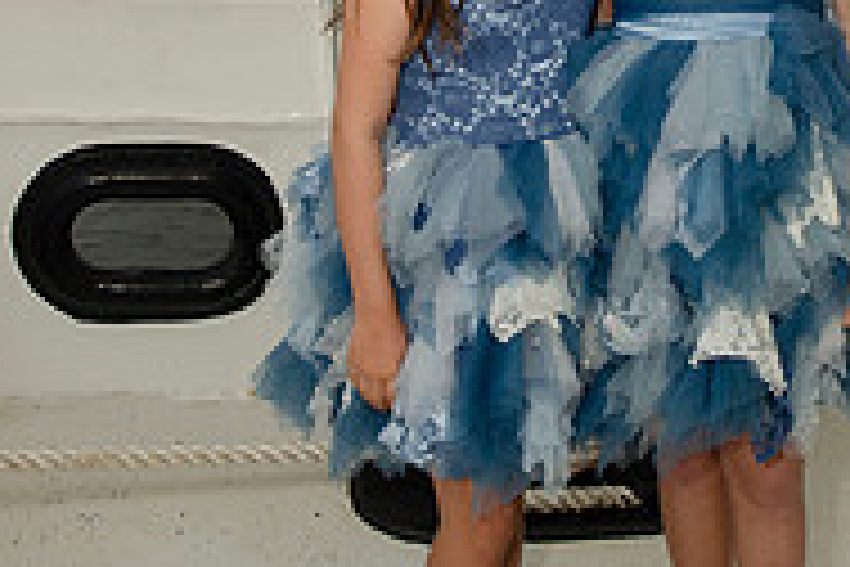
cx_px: 639
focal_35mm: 64
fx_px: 1511
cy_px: 40
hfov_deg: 30.9
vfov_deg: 20.7
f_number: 6.3
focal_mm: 18
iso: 400
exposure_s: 1/250
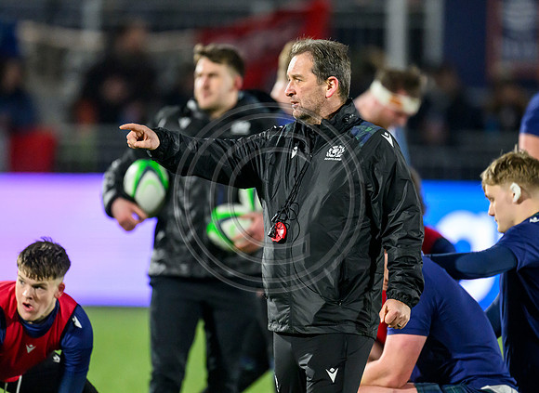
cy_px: 180
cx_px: 264
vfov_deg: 2.3
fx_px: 9955
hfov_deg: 3.1
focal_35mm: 646
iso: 8000
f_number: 4
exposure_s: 1/500
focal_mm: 560
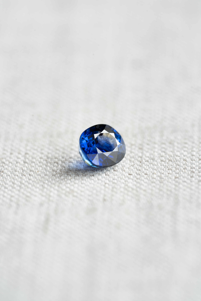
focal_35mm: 90
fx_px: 754
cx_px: 100
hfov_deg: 15.2
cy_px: 150
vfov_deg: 22.6
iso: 100
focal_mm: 90
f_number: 8
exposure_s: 1/6
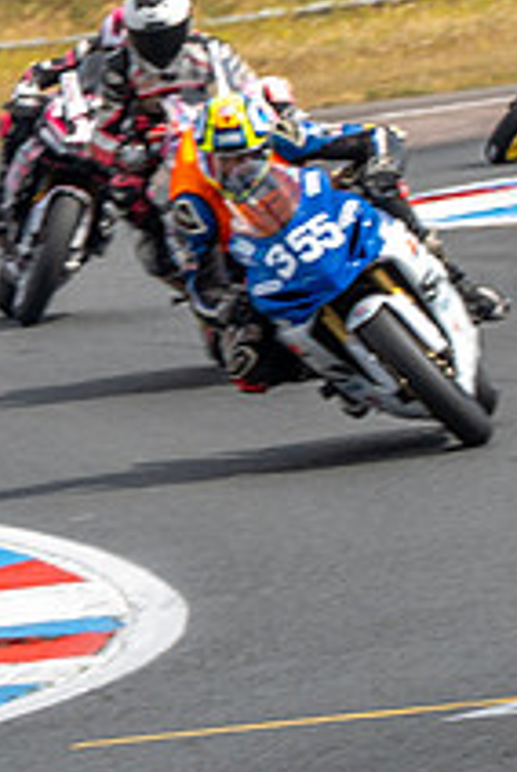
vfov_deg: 2.8
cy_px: 137
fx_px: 15630
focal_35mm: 728
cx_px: -181
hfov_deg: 1.9
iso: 125
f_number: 9
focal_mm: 159
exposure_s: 1/320
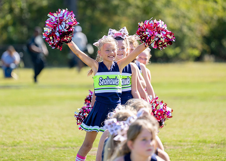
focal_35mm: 263
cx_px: 96
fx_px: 1690
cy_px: 54
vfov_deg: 5.5
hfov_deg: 7.6
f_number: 2.8
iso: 200
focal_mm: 185
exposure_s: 1/2000
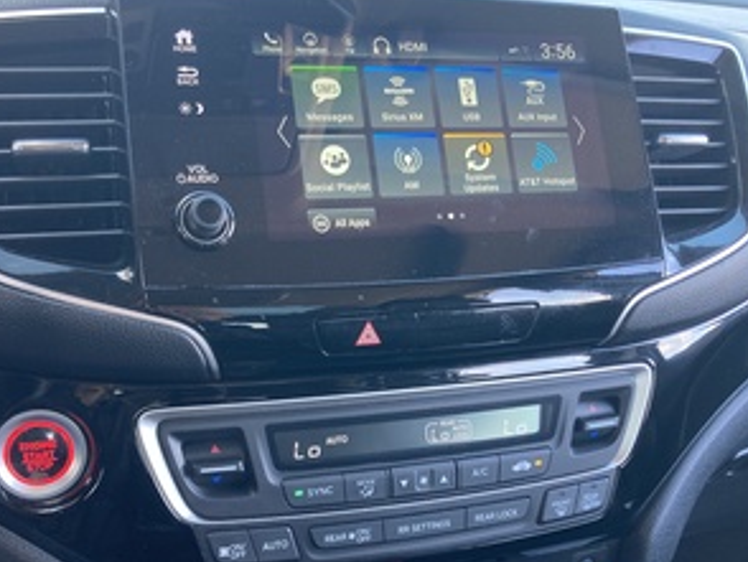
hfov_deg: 46.7
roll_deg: -2.4
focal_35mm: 40
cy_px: 339
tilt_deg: -25.9
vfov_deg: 35.9
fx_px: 865
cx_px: 338
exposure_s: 1/50
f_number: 1.8
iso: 80
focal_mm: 3.99
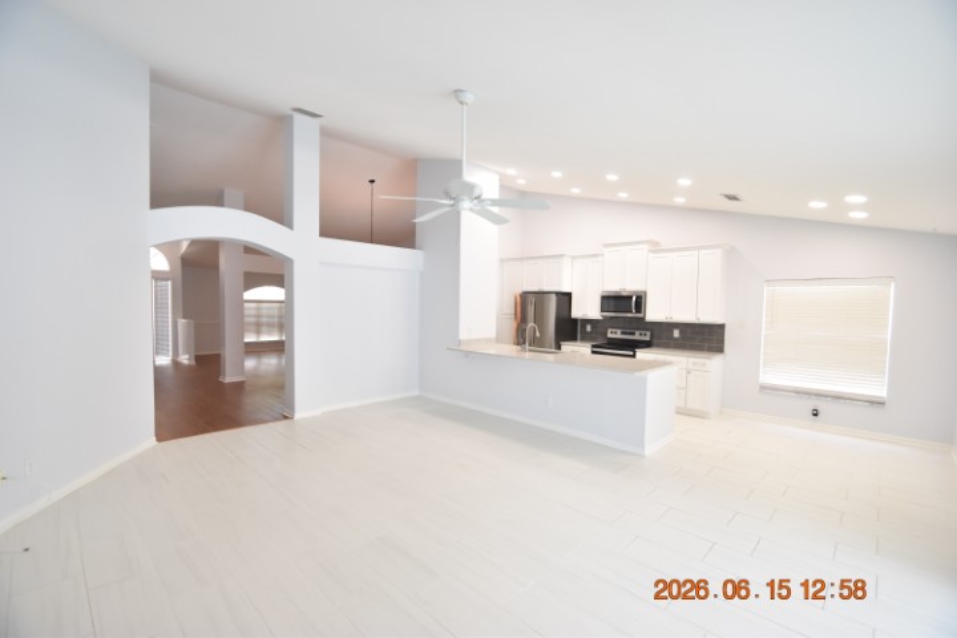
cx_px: 478
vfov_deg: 77.3
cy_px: 319
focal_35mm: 15
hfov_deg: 100.4
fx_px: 399
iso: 800
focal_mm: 10
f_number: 3.5
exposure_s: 1/125
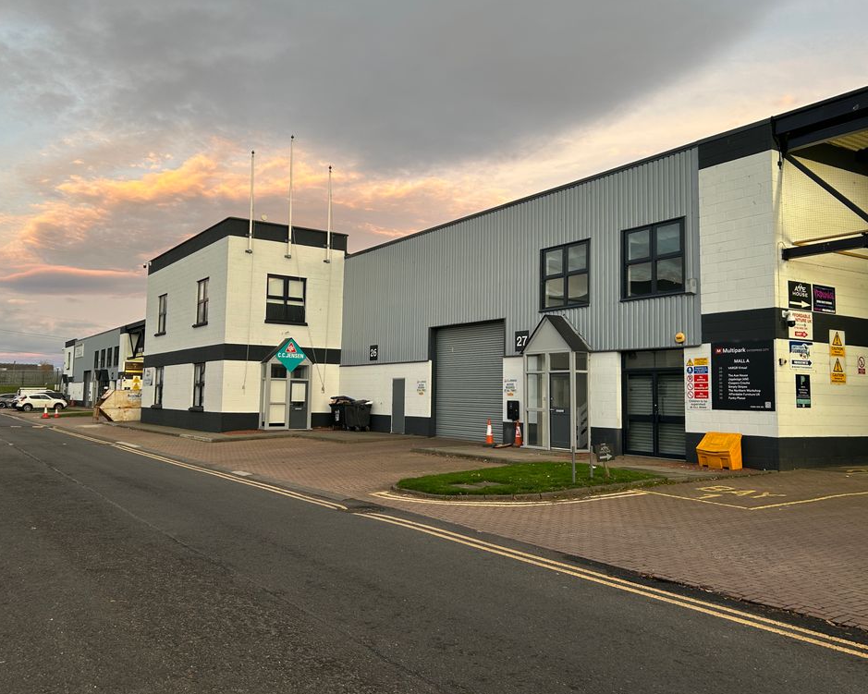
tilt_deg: +3.7
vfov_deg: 48.5
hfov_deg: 58.7
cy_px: 323
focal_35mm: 30
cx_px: 390
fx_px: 771
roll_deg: -0.9
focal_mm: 5.7
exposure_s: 1/121
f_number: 1.5
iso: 40
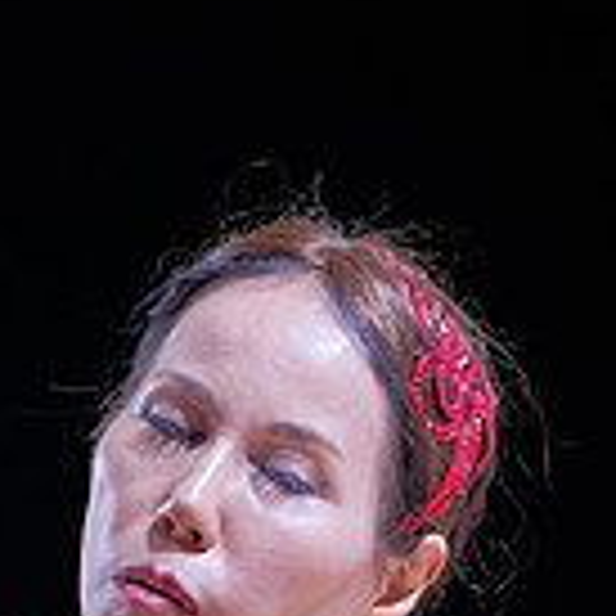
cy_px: 1016
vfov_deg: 2.9
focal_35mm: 593
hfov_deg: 3.0
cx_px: 65
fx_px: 11939
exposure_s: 1/400
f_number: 4
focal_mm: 165
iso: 800
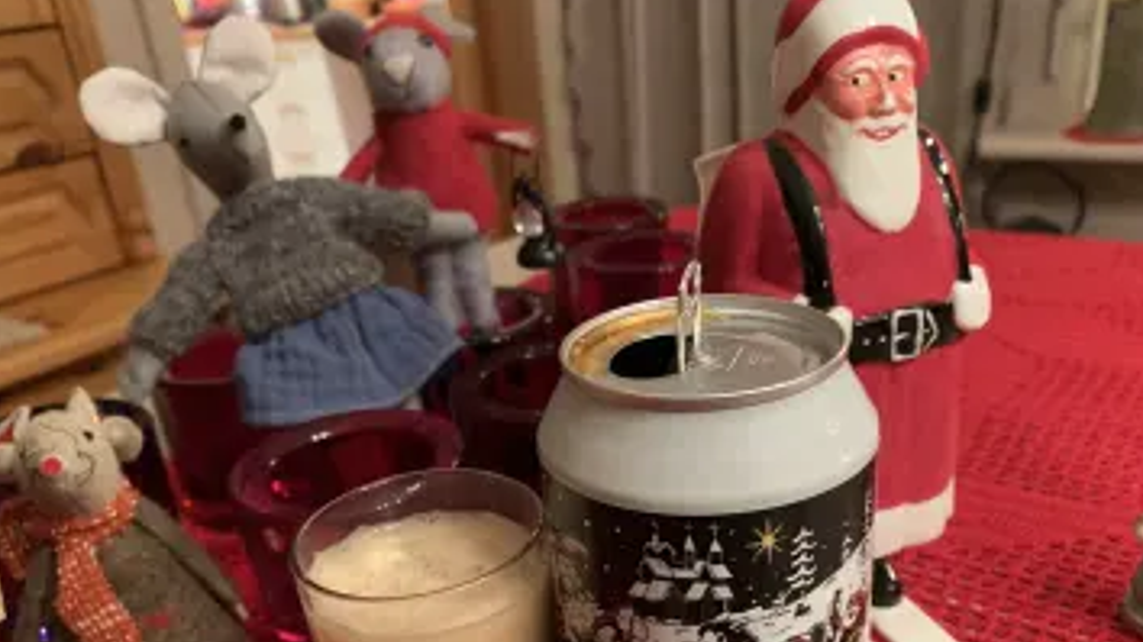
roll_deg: +6.4
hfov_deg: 61.0
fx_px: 970
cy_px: 468
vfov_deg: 36.0
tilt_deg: -26.9
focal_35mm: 32
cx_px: 607
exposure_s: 1/25
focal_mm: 4.25
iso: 500
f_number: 1.8
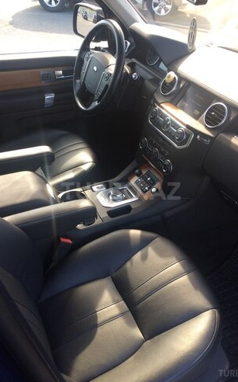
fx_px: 322
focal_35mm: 31
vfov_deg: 61.3
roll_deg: -1.1
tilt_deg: -39.5
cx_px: 121
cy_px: 191
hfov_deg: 40.6
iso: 40
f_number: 2.2
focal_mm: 4.15
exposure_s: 1/100
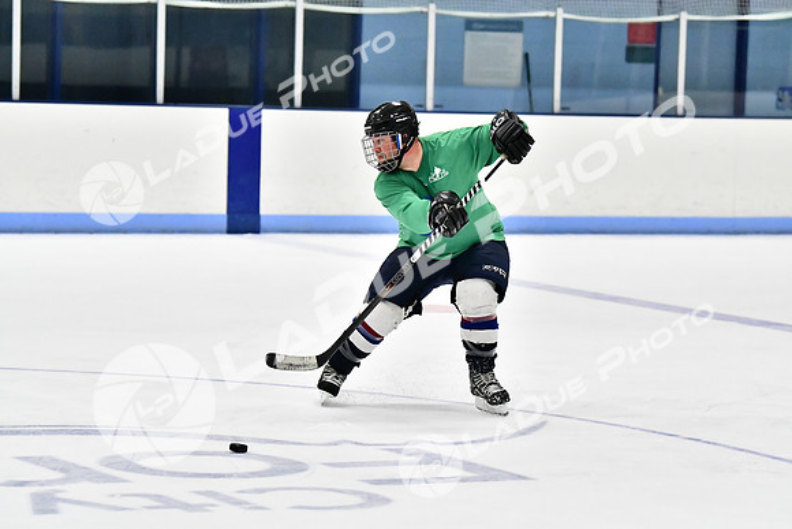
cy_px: 264
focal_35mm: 153
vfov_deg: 9.0
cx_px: 396
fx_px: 3367
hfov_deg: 13.4
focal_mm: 102
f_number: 2.8
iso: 8000
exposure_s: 1/1600
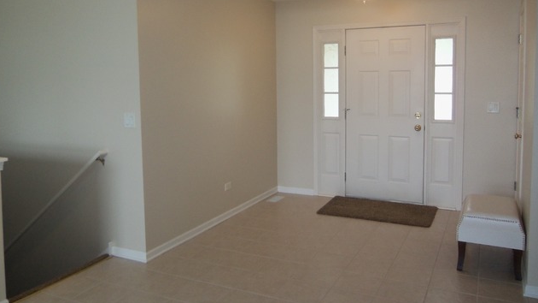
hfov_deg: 62.6
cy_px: 122
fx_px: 442
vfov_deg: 37.6
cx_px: 271
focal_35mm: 31
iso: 125
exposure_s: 1/40
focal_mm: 5.1
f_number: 3.9
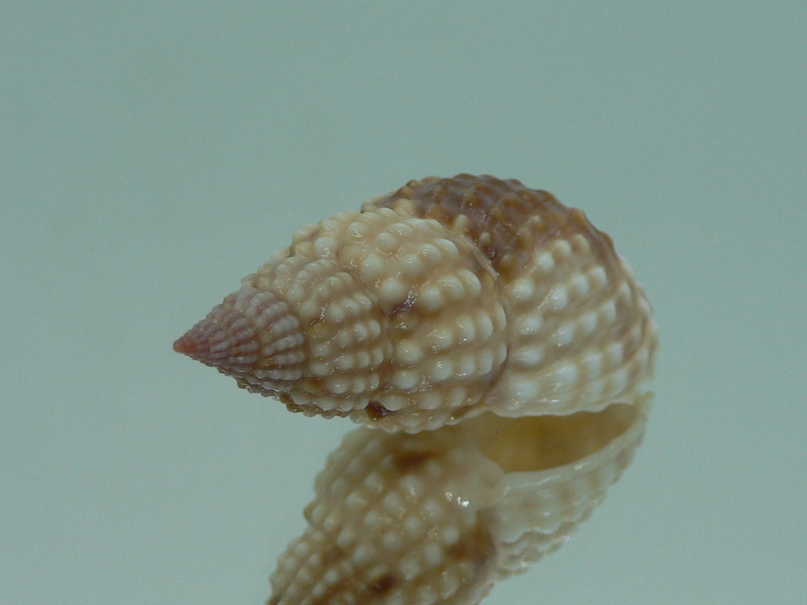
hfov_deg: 38.2
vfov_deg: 29.1
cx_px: 432
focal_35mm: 50
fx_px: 1166
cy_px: 347
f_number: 2.8
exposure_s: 1/60
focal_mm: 4.6
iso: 80
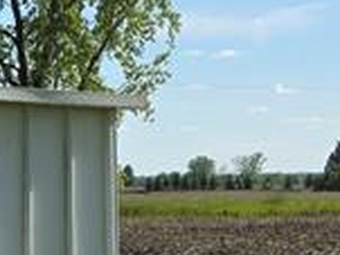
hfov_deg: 11.1
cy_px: 174
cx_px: -414
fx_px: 1531
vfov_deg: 9.5
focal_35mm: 156
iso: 80
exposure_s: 1/6809
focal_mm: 6.3
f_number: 1.7
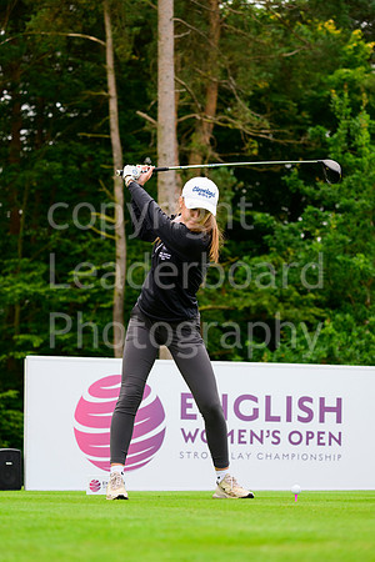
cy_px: 281
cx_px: 188
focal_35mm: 100
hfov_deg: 13.7
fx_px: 1562
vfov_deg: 20.4
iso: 1600
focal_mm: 100
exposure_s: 1/2500
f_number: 4.5
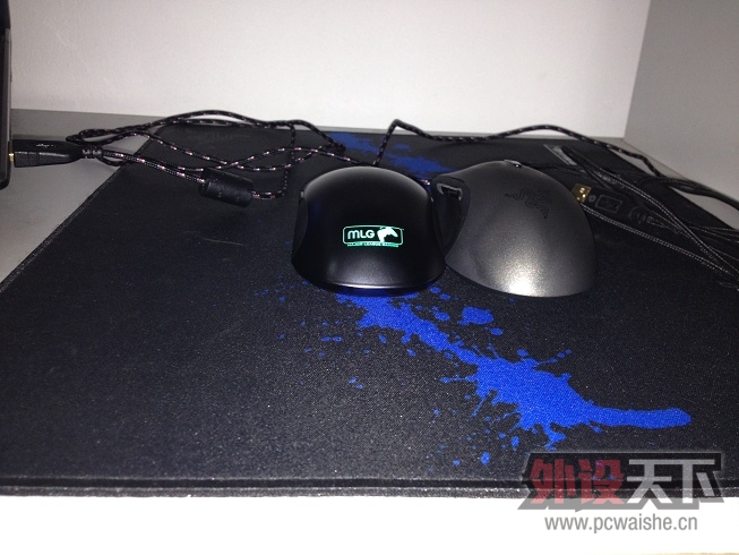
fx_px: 747
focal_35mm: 35
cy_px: 278
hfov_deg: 52.6
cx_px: 370
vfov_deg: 40.7
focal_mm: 4.28
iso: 100
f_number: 2.4
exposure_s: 1/17
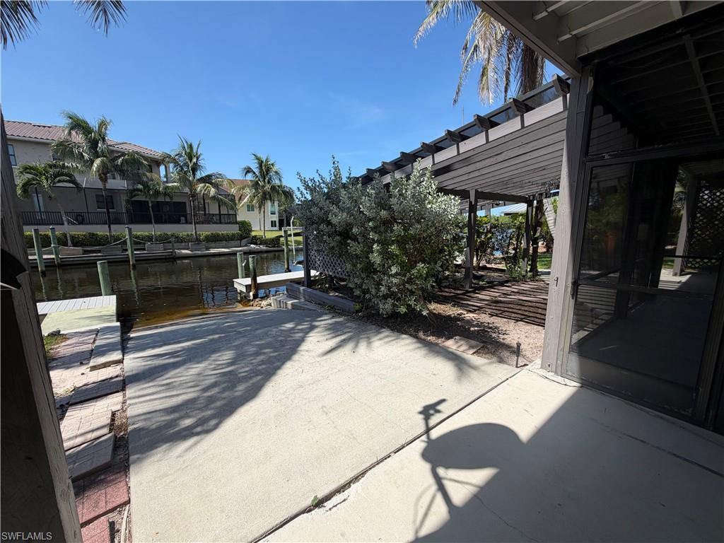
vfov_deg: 85.7
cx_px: 362
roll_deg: +0.5
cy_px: 272
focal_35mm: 14
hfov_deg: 102.1
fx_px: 293
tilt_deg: -8.7
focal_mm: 2.22
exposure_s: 1/830
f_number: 2.2
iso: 20
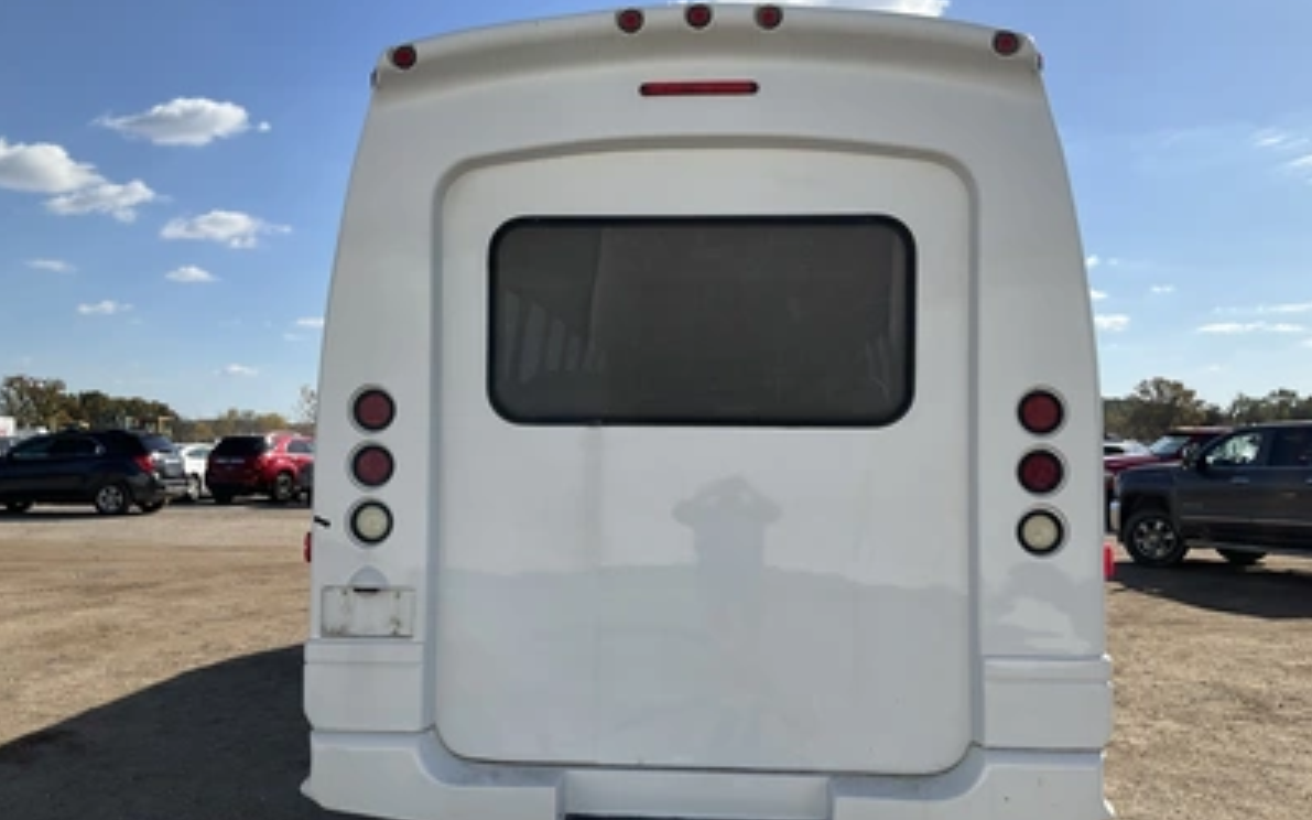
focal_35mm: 31
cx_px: 654
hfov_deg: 61.2
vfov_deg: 40.6
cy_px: 410
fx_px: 1108
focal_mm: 3
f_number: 1.8
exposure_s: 1/2667
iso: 25
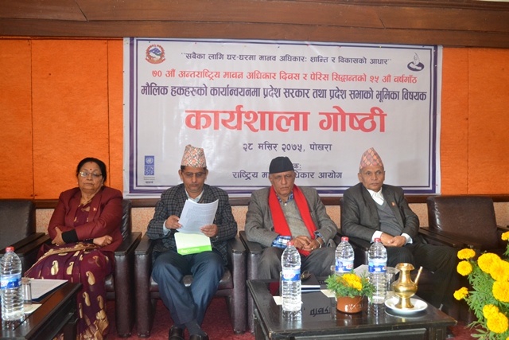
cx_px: 254
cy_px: 170
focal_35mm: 33
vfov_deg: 40.0
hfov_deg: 57.2
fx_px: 467
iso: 1800
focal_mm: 22
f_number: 4
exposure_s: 1/60
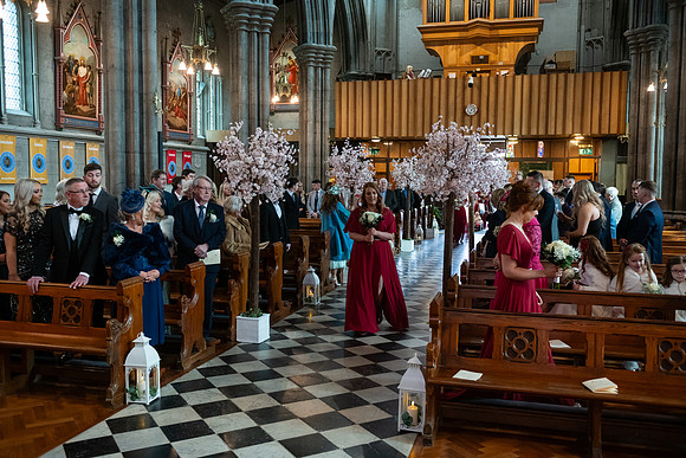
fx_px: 648
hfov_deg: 55.8
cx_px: 343
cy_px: 229
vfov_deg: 38.9
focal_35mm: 34
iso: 1250
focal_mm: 34
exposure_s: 1/160
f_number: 3.5
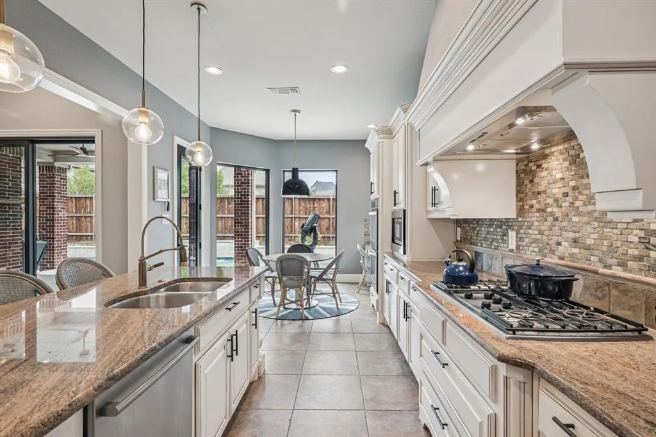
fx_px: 319
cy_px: 218
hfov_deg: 91.6
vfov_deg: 68.8
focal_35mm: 18
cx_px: 328
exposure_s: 1/40
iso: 400
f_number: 8
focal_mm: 17.5
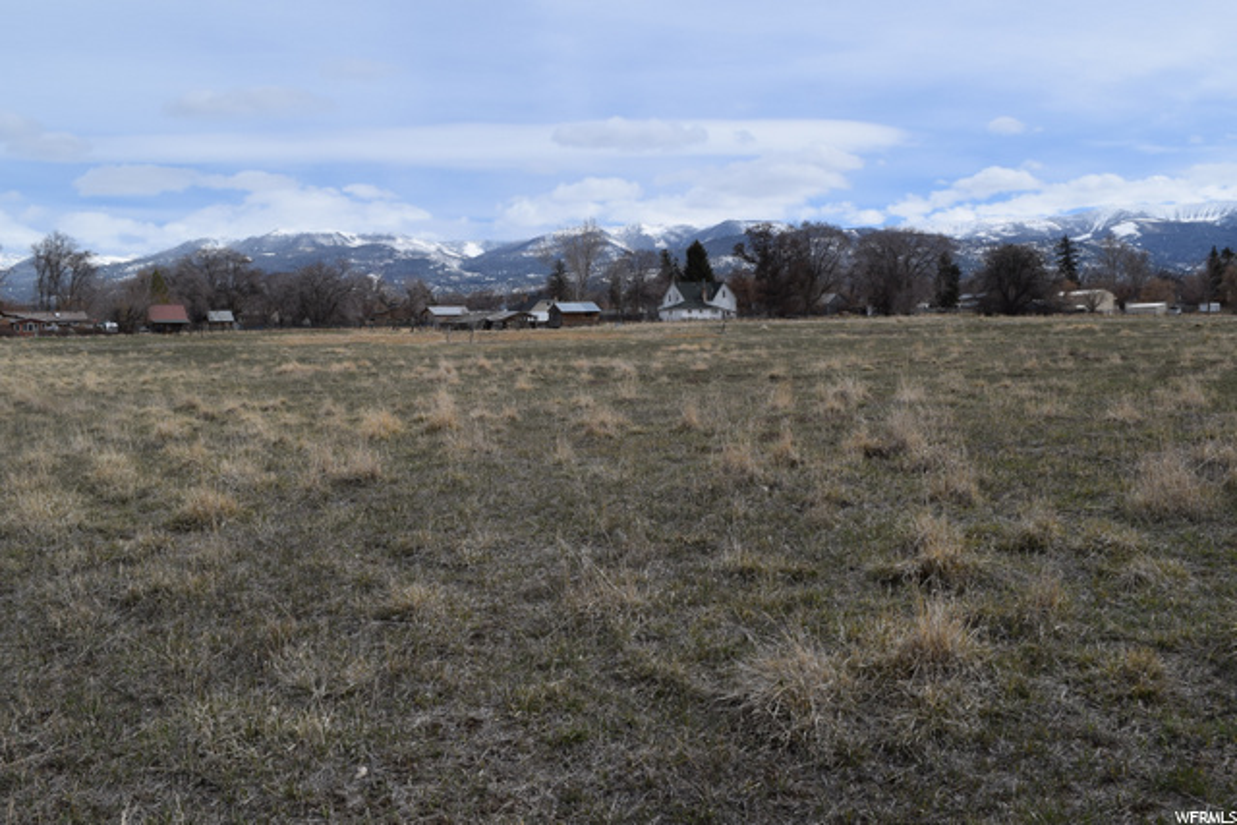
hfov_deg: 61.9
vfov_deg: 43.6
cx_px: 618
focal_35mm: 30
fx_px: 1031
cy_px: 412
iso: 200
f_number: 11
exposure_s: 1/500
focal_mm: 20
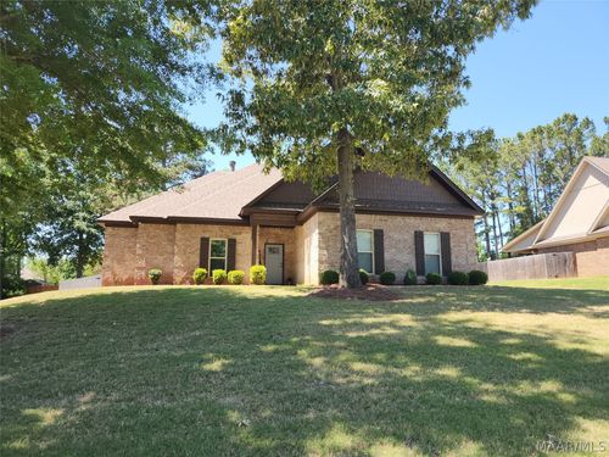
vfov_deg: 58.9
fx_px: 405
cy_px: 228
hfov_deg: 73.9
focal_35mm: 23
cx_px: 304
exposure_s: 1/389
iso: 20
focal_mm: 5.4
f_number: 1.8
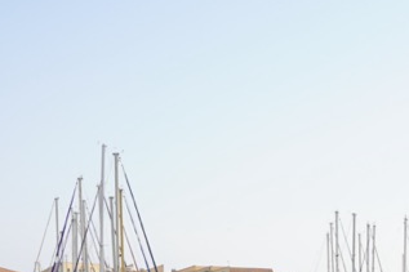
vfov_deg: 11.0
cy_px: 542
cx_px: 557
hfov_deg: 16.9
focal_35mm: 113
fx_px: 1283
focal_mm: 28
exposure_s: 1/200
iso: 100
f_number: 7.1
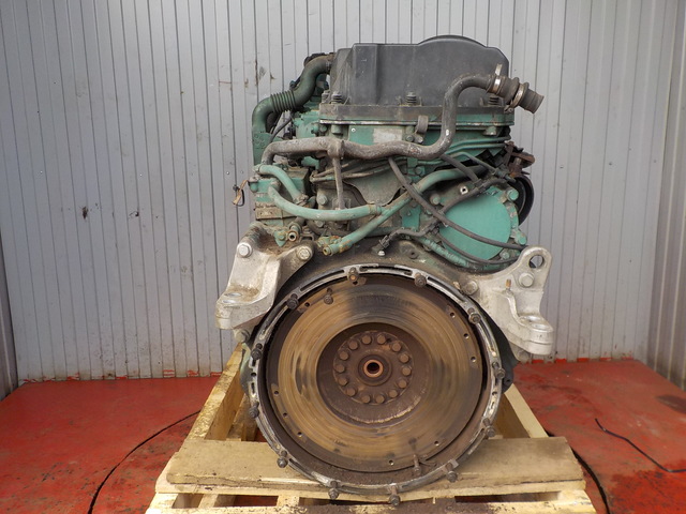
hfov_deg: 60.0
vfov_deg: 46.8
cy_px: 257
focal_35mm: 30
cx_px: 343
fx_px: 595
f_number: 3.3
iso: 125
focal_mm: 4.1
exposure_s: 1/200
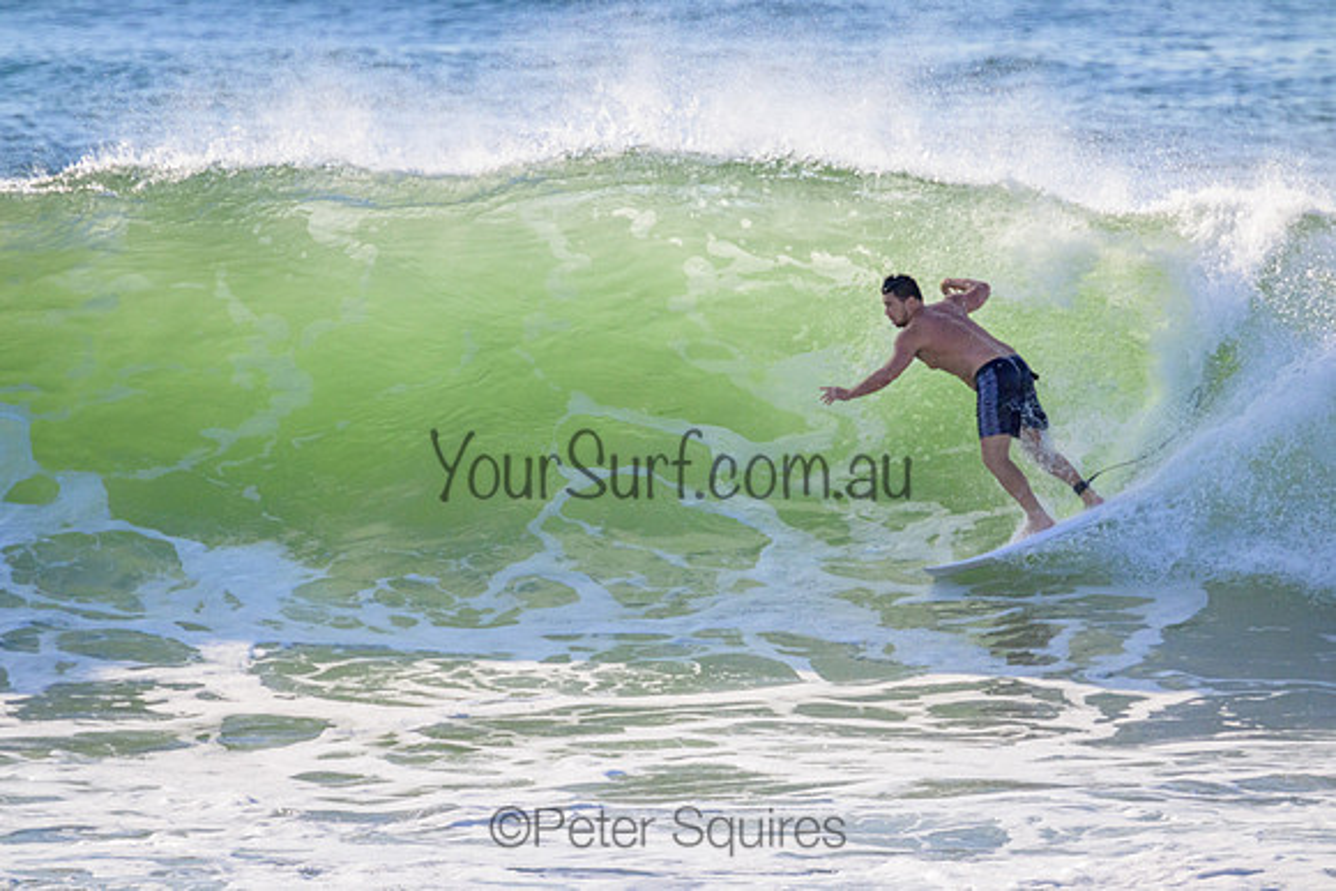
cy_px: 446
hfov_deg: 2.6
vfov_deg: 1.7
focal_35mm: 800
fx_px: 29694
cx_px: 668
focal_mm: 800
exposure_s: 1/2000
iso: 1400
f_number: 11
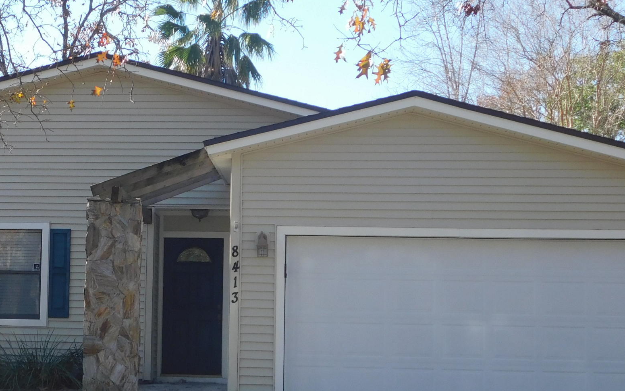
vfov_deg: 15.9
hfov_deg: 24.8
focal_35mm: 82
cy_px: 191
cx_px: 120
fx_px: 1397
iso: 125
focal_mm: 7.1
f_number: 3.6
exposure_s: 1/500
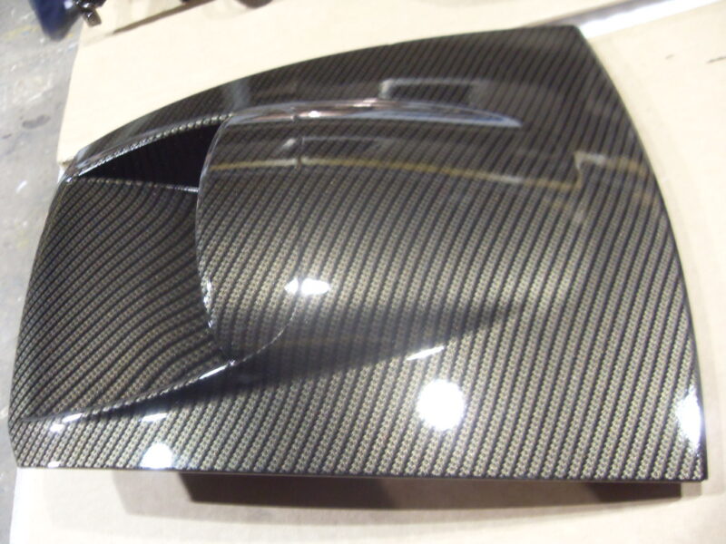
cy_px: 272
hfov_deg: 52.6
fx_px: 734
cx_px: 363
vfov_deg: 40.7
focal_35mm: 35
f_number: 2.8
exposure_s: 1/8
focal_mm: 6.3
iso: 200
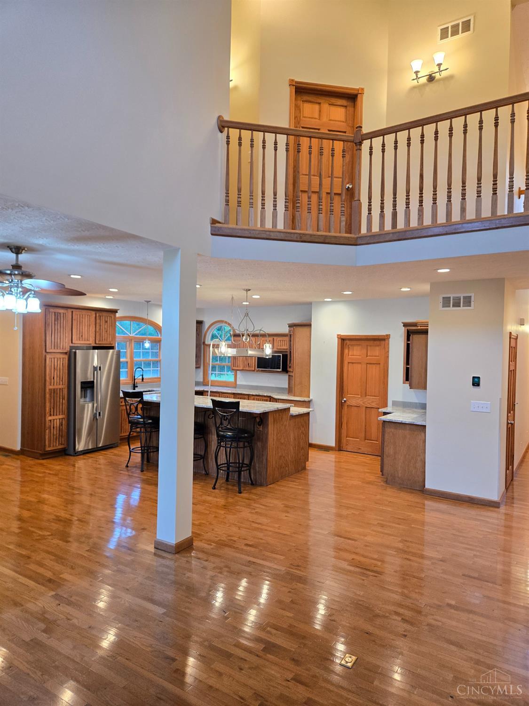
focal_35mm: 23
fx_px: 469
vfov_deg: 73.9
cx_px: 264
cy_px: 353
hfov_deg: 58.9
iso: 250
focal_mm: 5.4
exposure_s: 1/120
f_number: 1.8
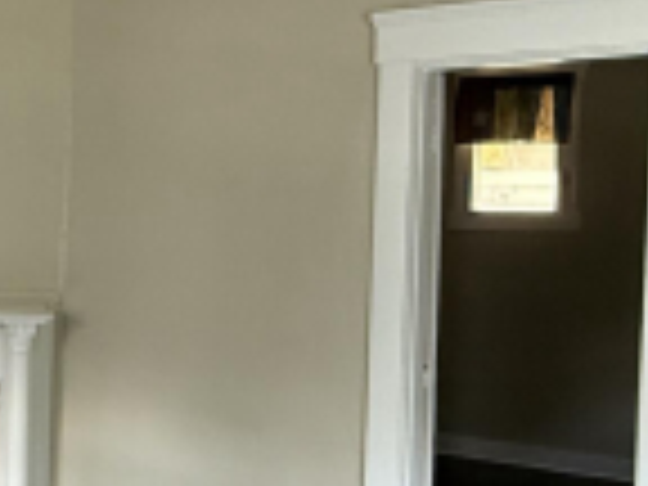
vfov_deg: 22.6
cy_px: 284
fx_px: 1217
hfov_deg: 28.4
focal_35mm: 65
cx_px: 38
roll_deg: -1.9
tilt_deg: -2.5
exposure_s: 1/60
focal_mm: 2.22
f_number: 2.2
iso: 320
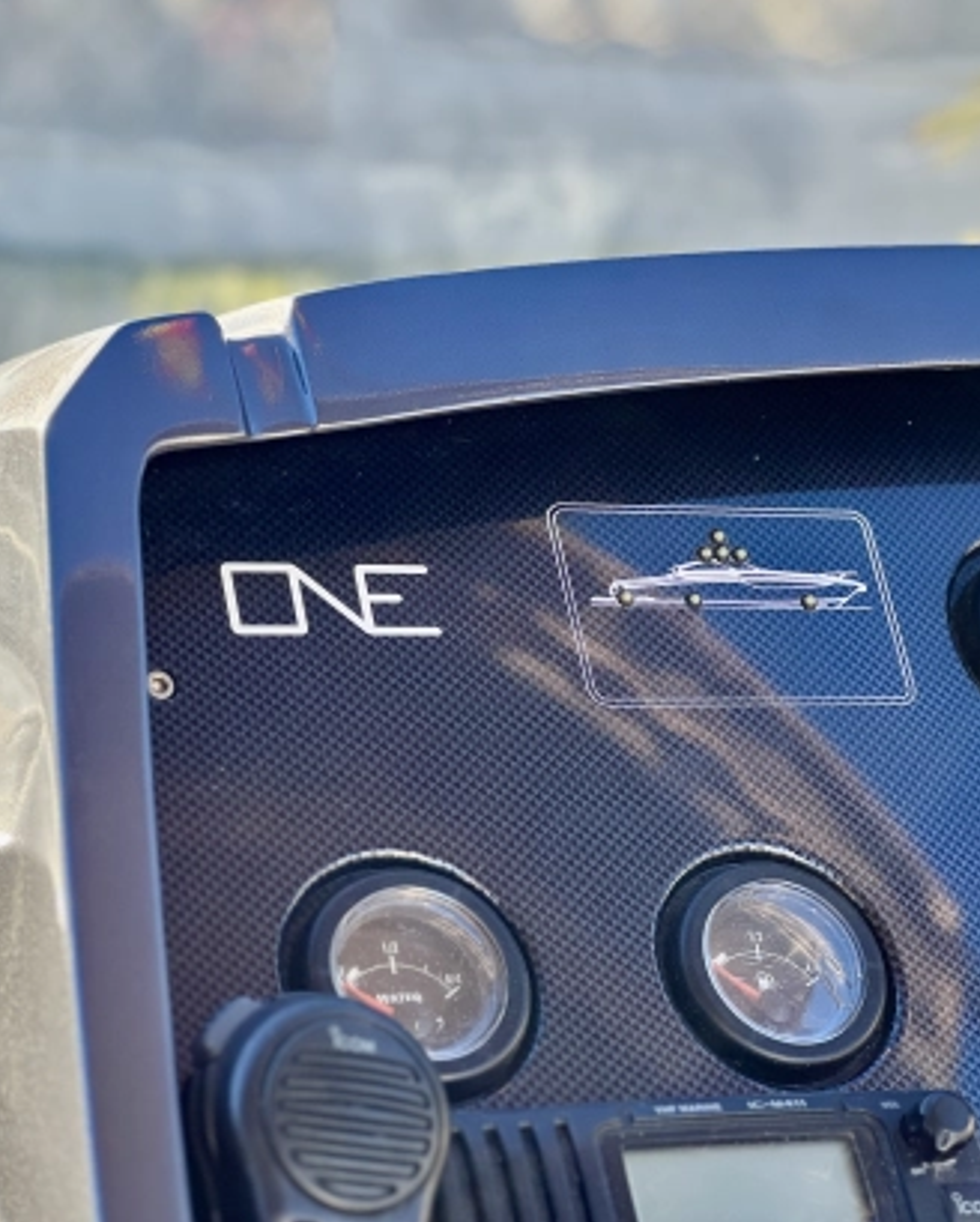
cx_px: 595
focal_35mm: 101
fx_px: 3656
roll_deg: -1.5
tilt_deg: -5.5
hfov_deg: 15.3
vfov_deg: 19.0
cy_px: 608
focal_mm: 9
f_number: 2.8
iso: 40
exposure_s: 1/121
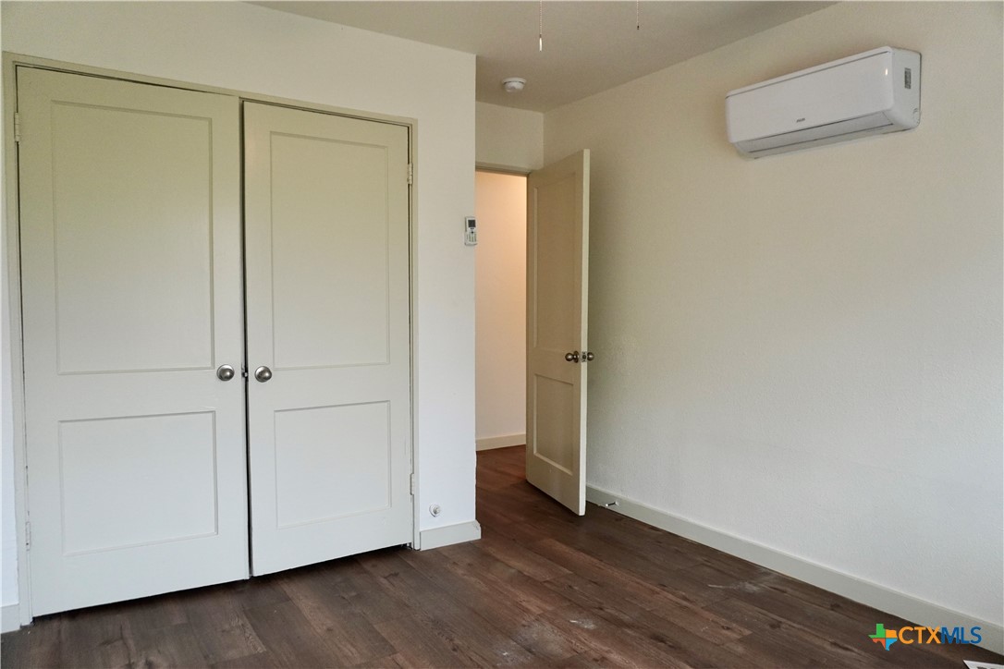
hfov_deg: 73.7
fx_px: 669
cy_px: 334
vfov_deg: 53.1
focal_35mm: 24
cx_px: 502
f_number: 4
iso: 800
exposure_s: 1/160
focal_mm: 16
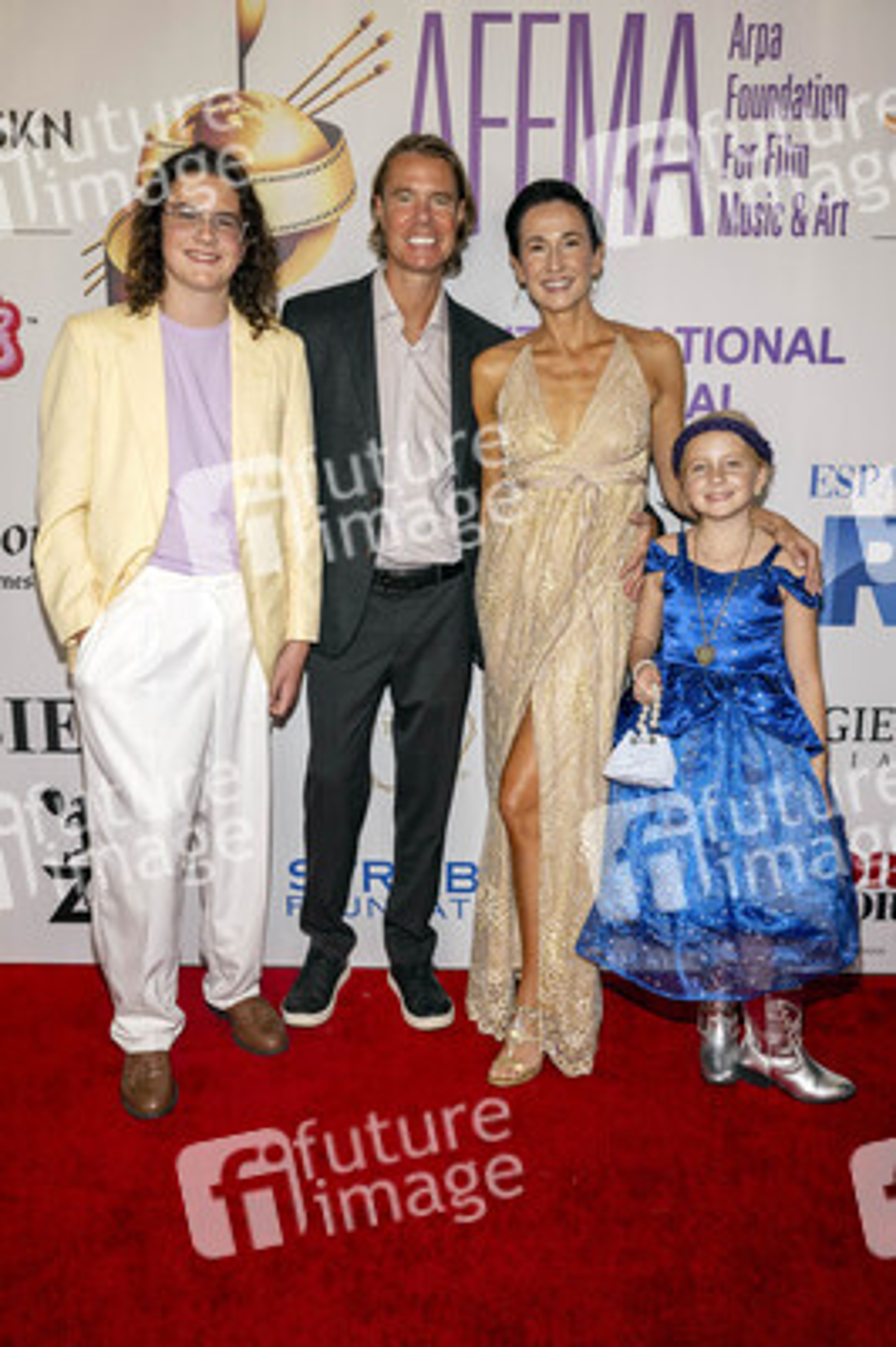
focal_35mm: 33
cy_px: 674
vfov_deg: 57.3
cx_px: 448
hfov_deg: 39.9
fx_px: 1234
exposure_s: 1/200
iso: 800
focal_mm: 33
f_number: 6.3
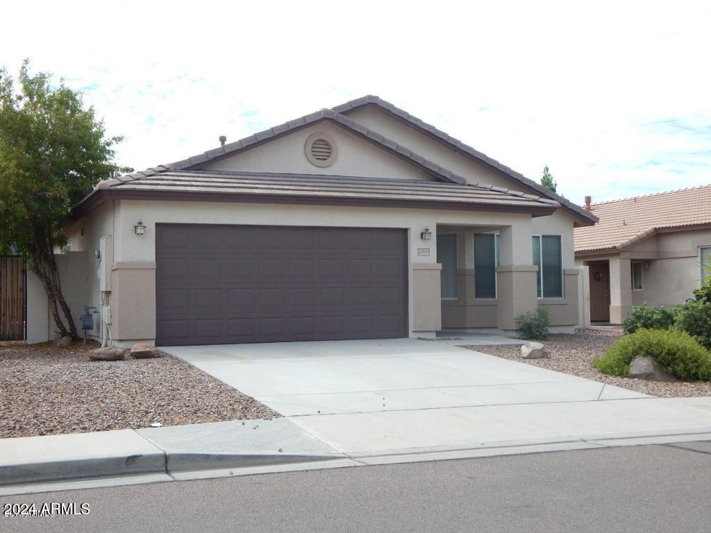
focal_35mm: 43
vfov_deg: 33.6
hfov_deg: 43.9
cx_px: 356
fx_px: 883
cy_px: 266
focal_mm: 7.7
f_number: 3.6
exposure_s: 1/800
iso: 125
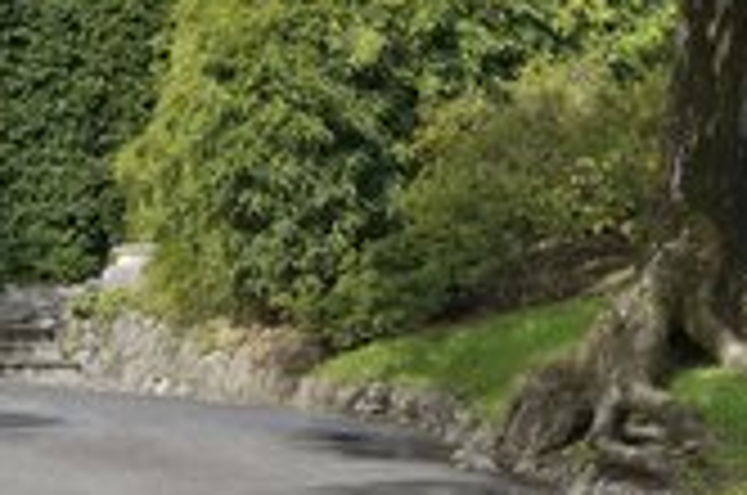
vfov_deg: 9.3
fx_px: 3003
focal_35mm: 145
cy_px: -135
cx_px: 54
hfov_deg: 14.0
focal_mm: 50
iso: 100
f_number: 10
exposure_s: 1/125
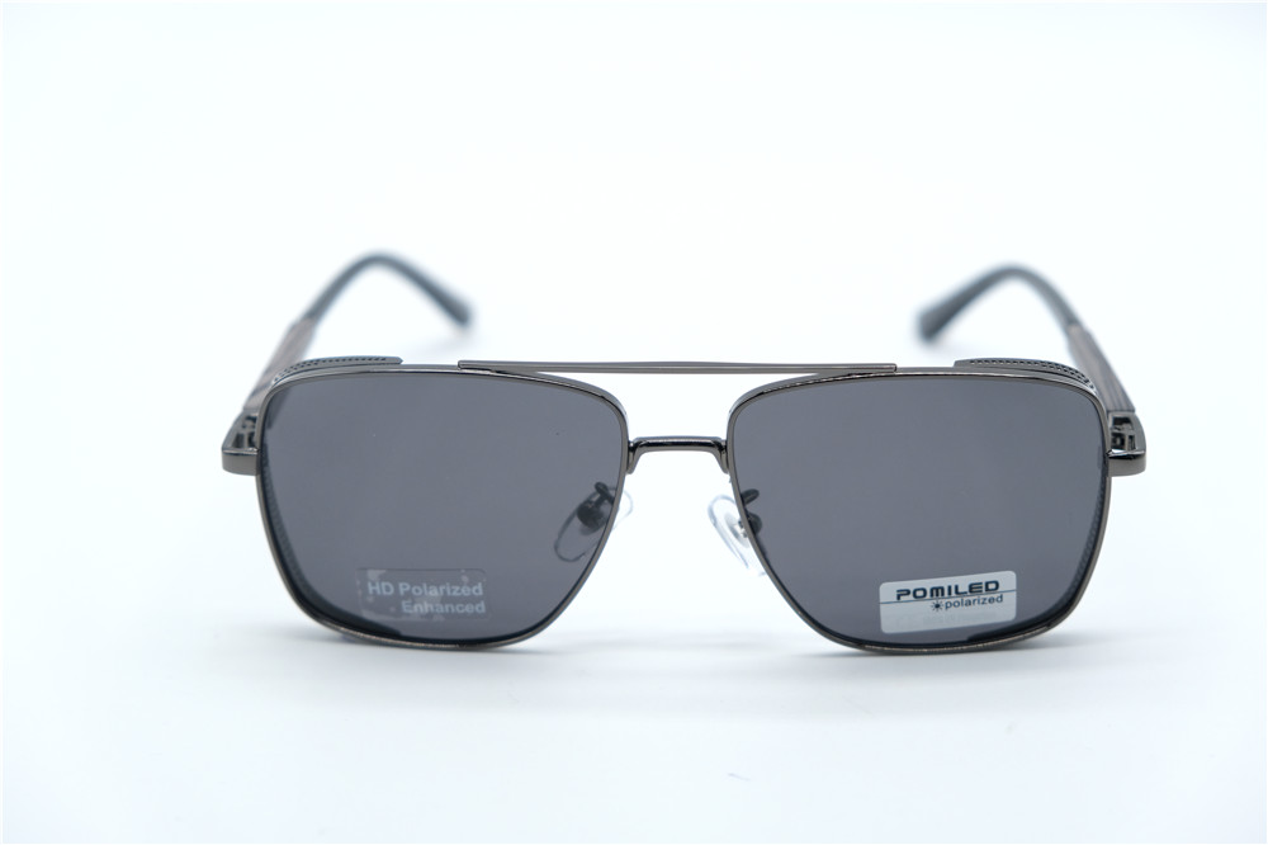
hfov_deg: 30.1
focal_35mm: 67
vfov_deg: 20.3
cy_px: 422
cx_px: 634
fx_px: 2359
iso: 640
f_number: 4
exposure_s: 1/1000
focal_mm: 44.4
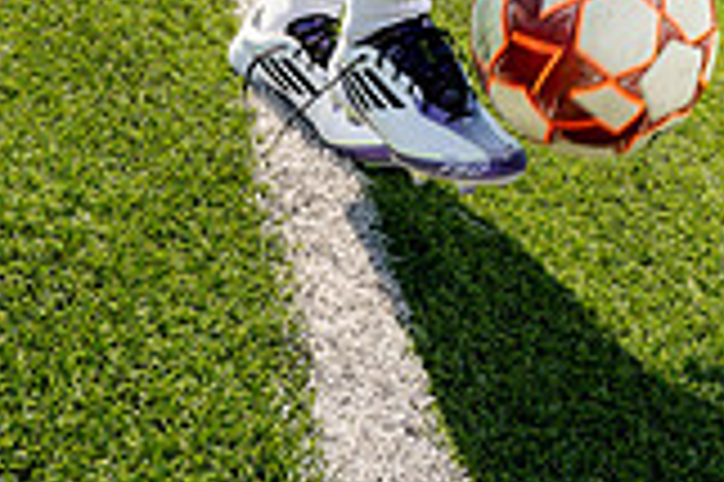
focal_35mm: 56
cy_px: -509
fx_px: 1125
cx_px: 499
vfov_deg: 17.0
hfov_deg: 35.2
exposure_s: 1/250
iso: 320
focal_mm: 20
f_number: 11
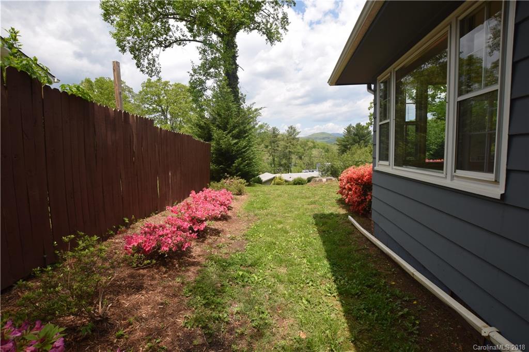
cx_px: 264
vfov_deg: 77.3
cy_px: 176
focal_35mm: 15
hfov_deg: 100.4
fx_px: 220
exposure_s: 1/320
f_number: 7.1
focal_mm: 10
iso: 200
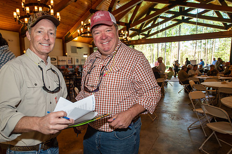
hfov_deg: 71.0
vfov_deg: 51.1
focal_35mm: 25
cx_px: 96
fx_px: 161
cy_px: 86
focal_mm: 20
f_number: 2.8
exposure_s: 1/125
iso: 180
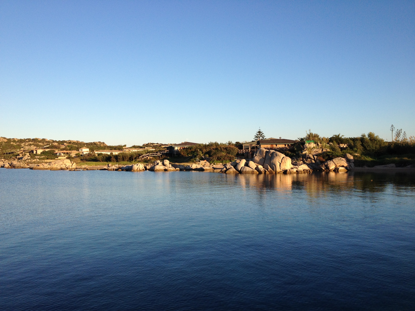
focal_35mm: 35
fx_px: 420
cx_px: 208
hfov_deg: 52.6
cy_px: 156
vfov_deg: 40.7
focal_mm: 4.28
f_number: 2.4
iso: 64
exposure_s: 1/951
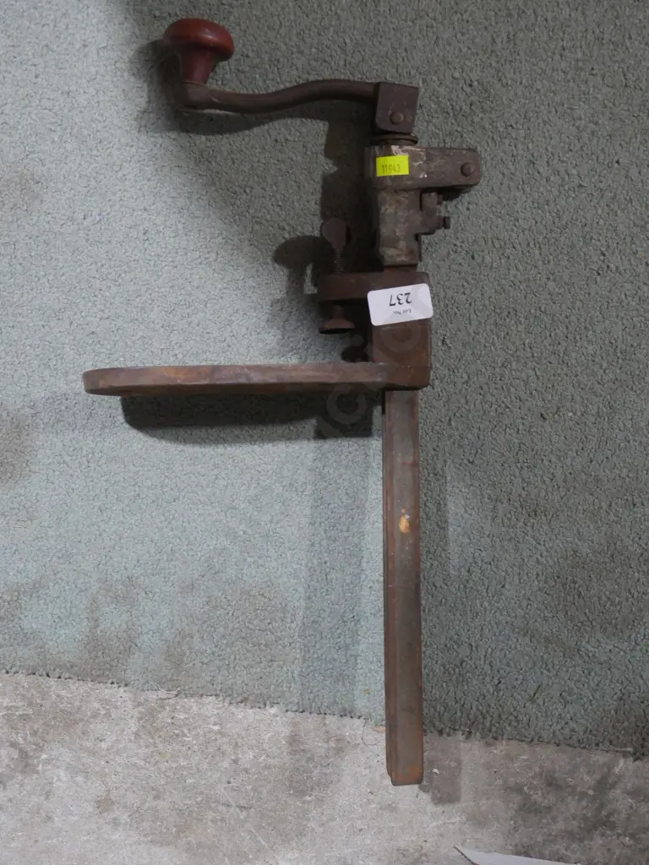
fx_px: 1250
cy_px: 432
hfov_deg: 29.1
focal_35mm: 50
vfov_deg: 38.2
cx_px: 324
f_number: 5.3
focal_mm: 25
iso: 1600
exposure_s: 1/60
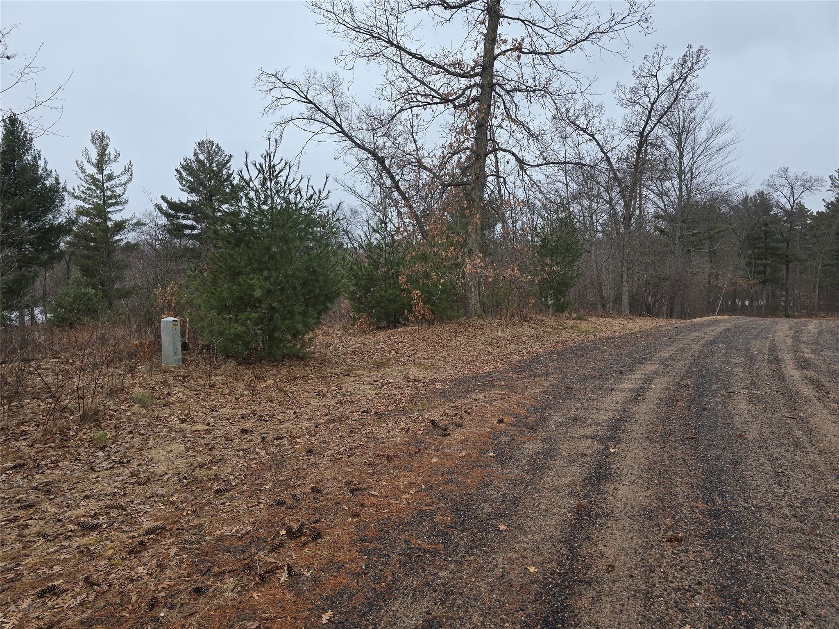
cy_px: 314
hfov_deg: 73.9
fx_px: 557
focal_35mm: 23
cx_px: 420
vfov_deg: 58.9
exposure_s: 1/180
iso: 16
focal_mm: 6.3
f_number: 1.7
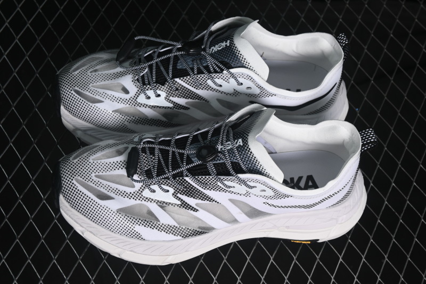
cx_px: 213
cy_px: 142
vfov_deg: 18.2
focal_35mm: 75
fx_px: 887
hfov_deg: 27.0
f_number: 6.3
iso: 160
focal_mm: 50
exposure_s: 1/60
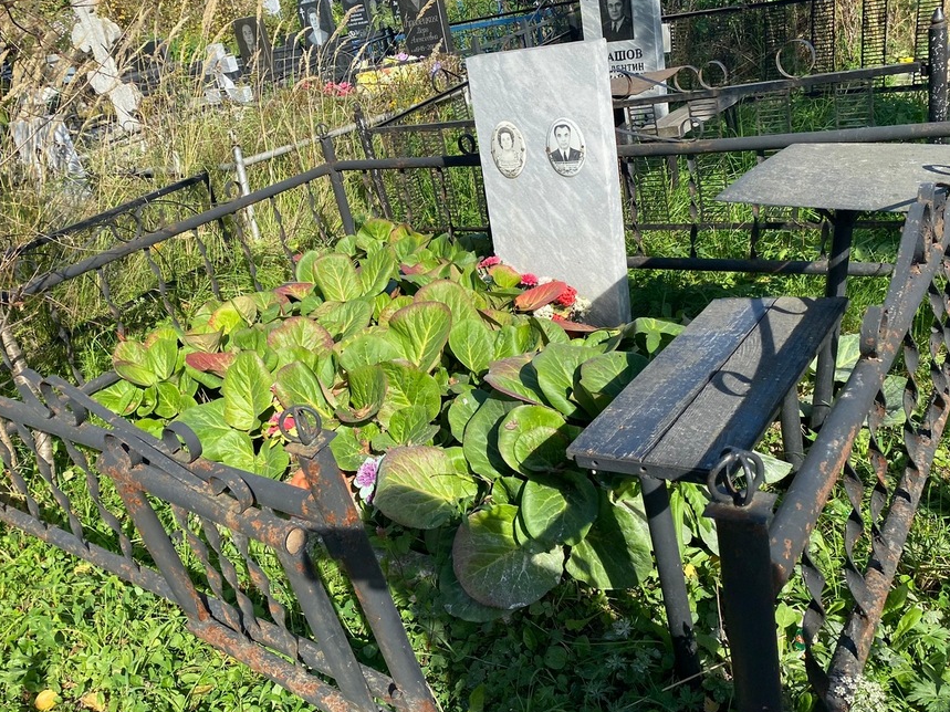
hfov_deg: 58.3
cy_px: 390
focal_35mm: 31
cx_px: 434
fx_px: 851
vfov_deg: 45.4
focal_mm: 4.25
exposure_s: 1/1232
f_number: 1.8
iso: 32
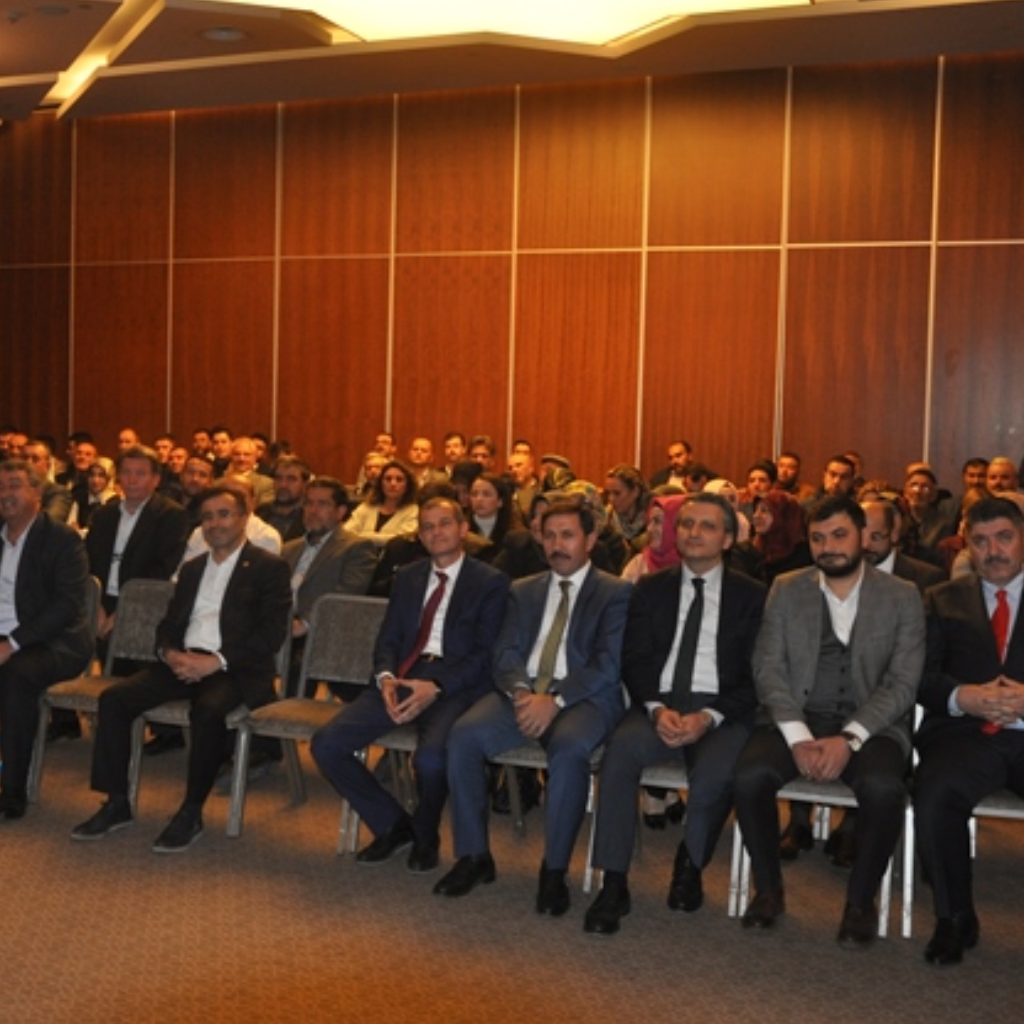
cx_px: 357
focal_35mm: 47
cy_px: 503
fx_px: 1573
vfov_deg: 36.1
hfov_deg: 35.8
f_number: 3.8
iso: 800
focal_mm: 24
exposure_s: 1/60
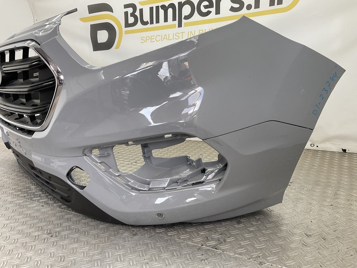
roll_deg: +1.2
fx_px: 299
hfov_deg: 61.7
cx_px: 178
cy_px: 134
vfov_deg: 48.2
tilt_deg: -11.9
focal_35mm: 29
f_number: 1.8
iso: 25
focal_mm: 3
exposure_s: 1/100
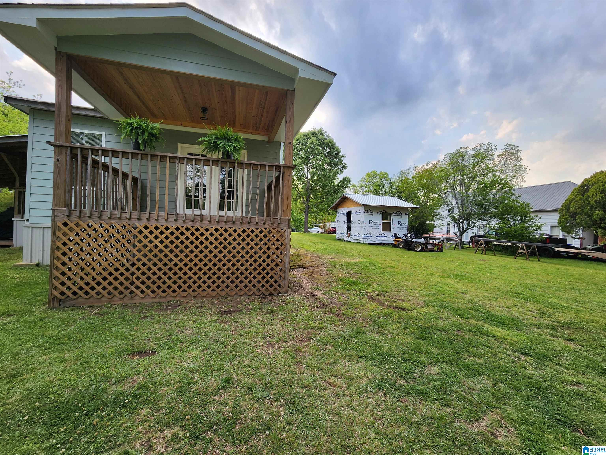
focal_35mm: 13
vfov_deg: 89.9
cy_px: 228
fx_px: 228
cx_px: 303
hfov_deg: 106.2
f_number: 2.2
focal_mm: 2.2
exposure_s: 1/341
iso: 50
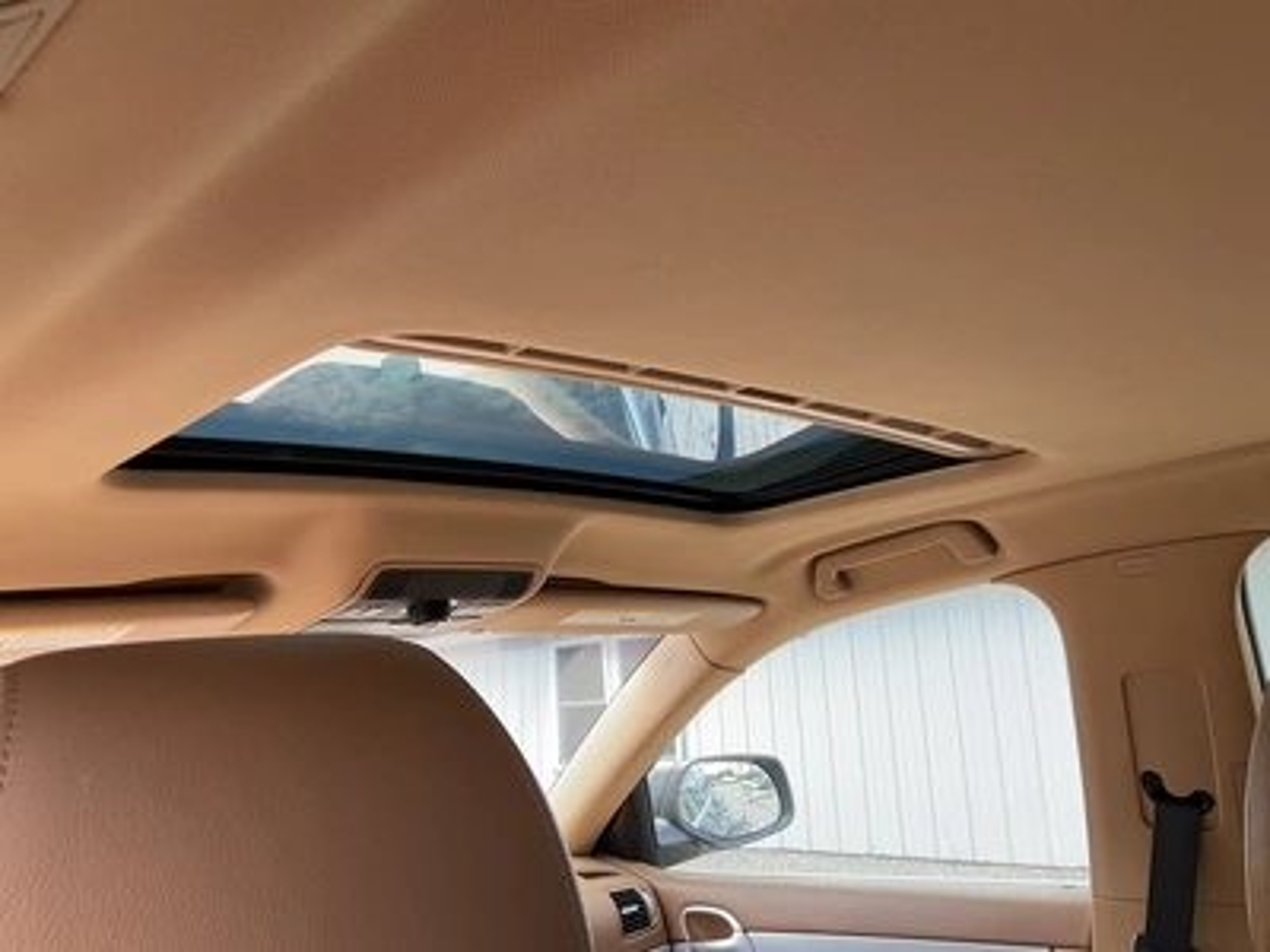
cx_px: 635
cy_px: 476
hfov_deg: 61.7
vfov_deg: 48.2
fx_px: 1064
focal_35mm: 29
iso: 20
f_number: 1.8
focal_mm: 3
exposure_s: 1/158
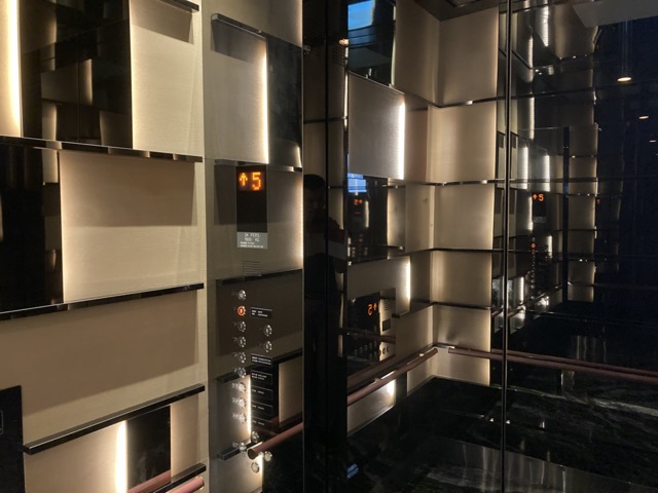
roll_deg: -0.4
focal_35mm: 28
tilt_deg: -4.7
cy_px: 246
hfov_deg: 63.4
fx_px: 532
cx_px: 329
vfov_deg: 49.7
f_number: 1.8
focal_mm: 3.99
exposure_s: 1/28
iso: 640
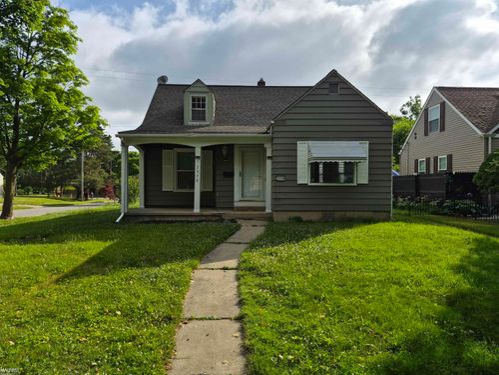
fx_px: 332
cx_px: 250
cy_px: 188
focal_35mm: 23
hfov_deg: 73.9
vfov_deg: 58.9
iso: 50
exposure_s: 1/7696
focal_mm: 5.4
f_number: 1.8
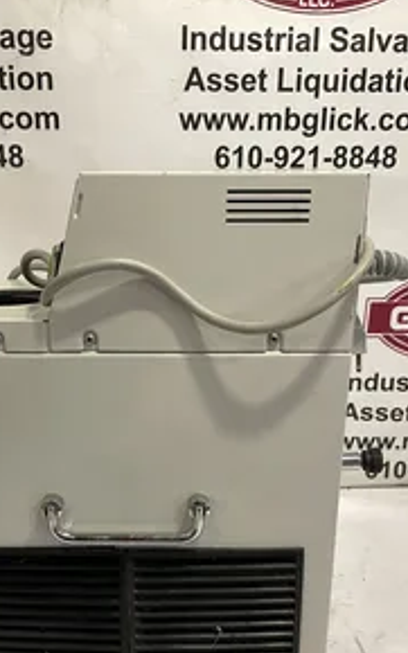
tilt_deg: -18.0
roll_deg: -1.5
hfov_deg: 33.4
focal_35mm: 38
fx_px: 677
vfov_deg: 50.9
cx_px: 151
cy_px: 419
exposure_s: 1/60
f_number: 1.6
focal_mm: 4.2
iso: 160
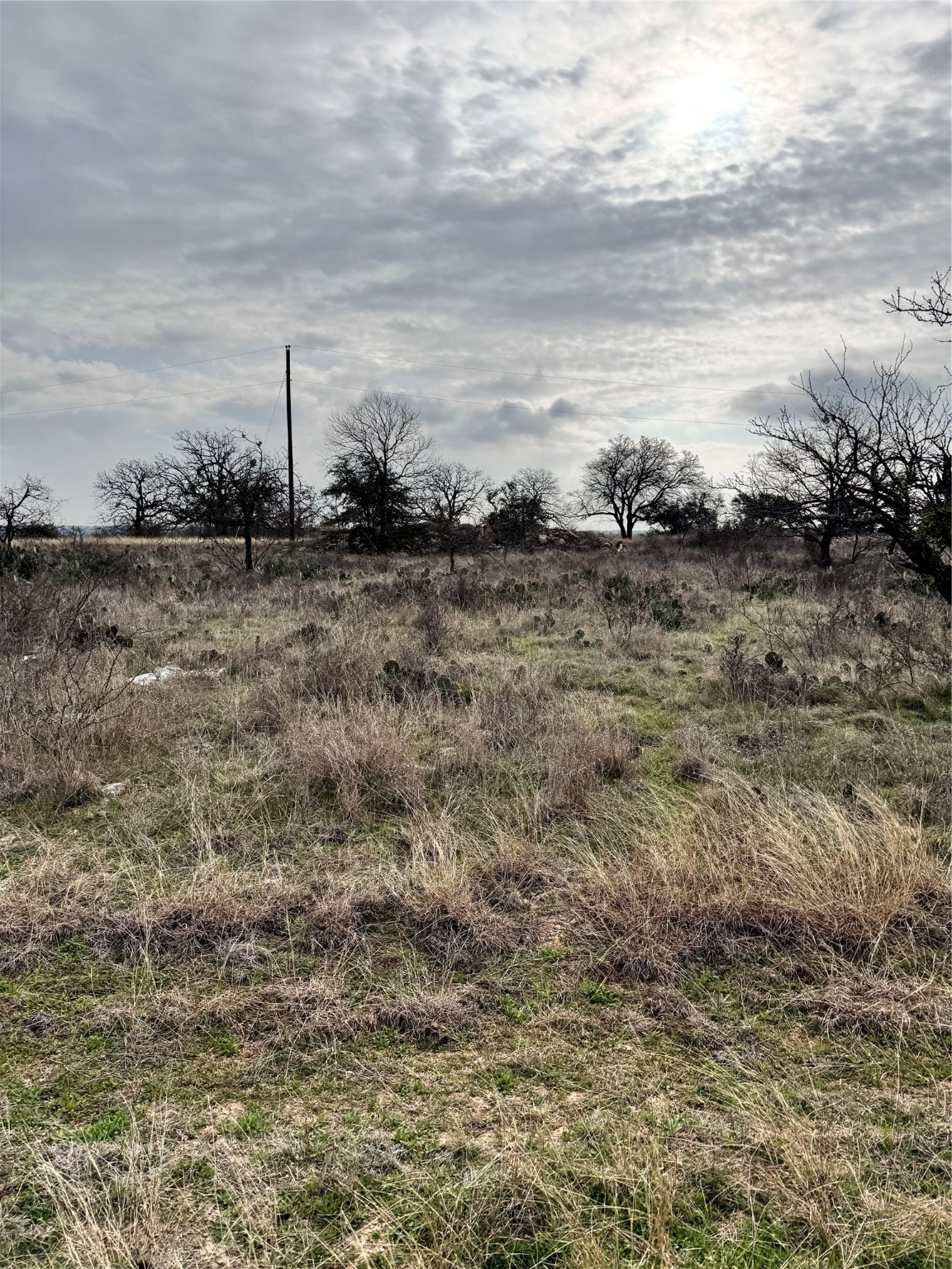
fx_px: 880
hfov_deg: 56.8
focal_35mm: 24
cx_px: 476
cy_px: 634
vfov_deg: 71.6
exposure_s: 1/12346
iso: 80
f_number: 1.78
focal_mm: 6.86
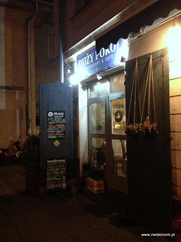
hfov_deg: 42.9
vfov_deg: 55.4
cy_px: 121
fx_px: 230
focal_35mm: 33
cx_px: 90
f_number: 2.4
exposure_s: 1/15
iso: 800
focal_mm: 4.12
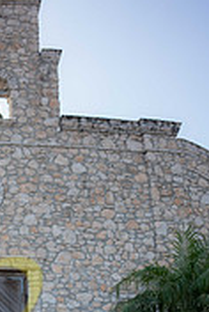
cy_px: 388
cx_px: -39
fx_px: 442
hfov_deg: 24.2
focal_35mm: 51
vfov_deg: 31.5
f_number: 2.8
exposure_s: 1/800
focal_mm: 20
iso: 125
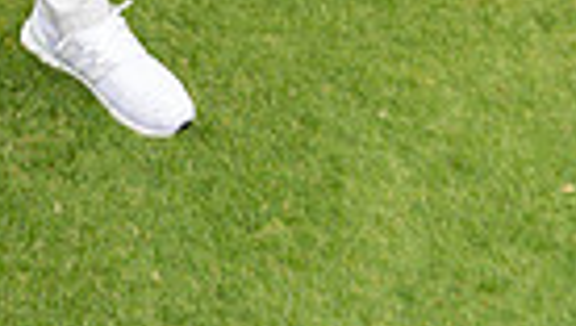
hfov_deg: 13.7
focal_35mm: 157
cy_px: -472
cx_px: 213
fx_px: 2401
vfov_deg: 7.3
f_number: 4.5
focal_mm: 46
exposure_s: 1/250
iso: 100
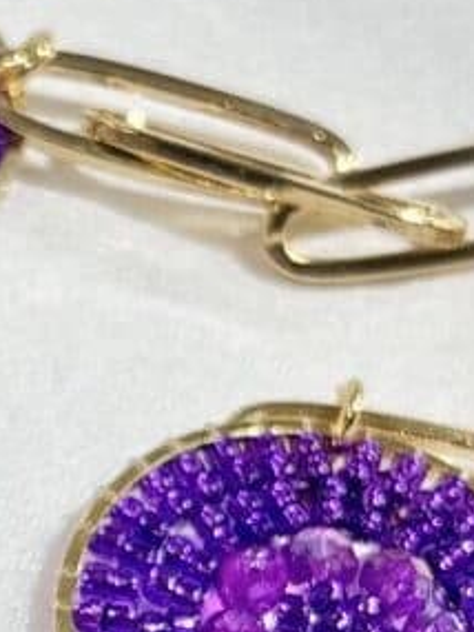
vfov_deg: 10.5
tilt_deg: -40.6
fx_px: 3412
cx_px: -115
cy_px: 641
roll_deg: +4.0
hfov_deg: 7.9
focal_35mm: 187
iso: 32
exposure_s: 1/234
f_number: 1.6
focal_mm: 5.96
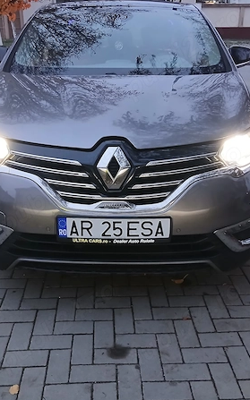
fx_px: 404
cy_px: 200
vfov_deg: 52.8
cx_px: 120
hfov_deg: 34.4
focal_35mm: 37
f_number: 1.8
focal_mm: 3.98
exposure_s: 1/20
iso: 500
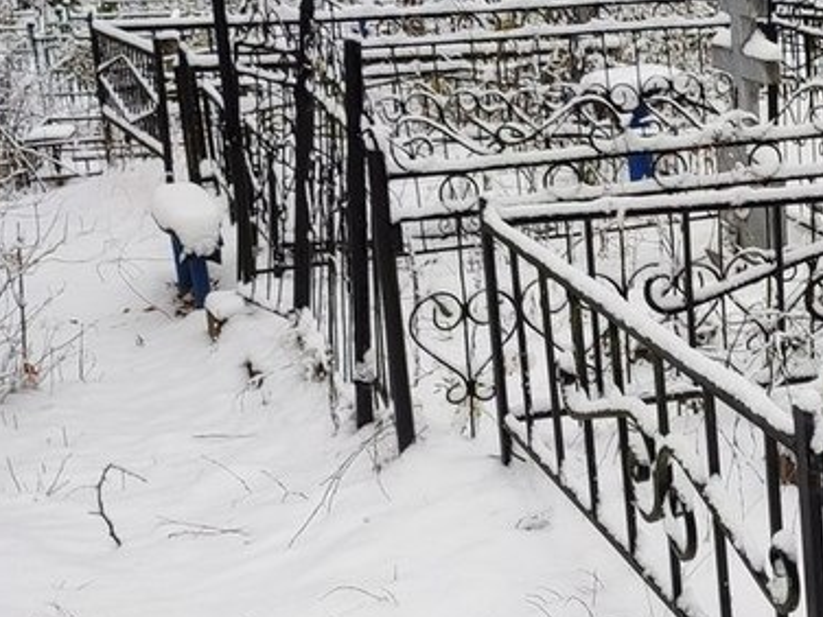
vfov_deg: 21.6
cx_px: 921
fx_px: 1617
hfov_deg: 26.2
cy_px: 313
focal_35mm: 68
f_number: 1.9
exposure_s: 1/100
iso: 71
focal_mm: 6.04
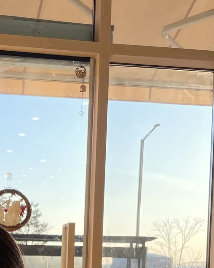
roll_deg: -2.6
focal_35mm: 64
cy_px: 306
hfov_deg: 22.5
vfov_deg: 26.8
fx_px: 506
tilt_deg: -1.9
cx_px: -21
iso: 32
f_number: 1.6
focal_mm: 4.2
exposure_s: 1/383
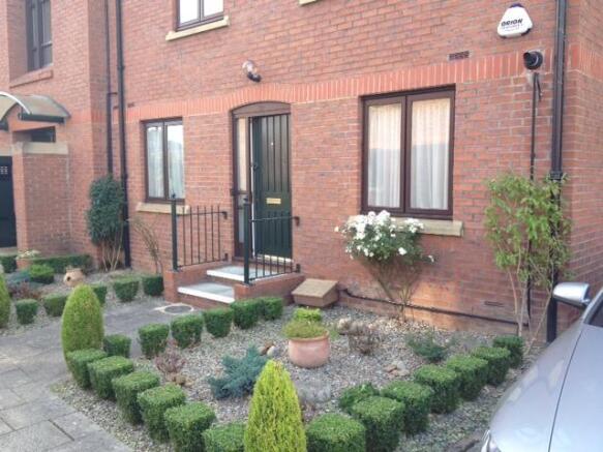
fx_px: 610
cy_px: 226
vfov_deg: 40.7
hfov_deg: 52.6
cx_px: 302
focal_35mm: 35
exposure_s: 1/167
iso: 50
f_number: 2.4
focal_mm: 4.28
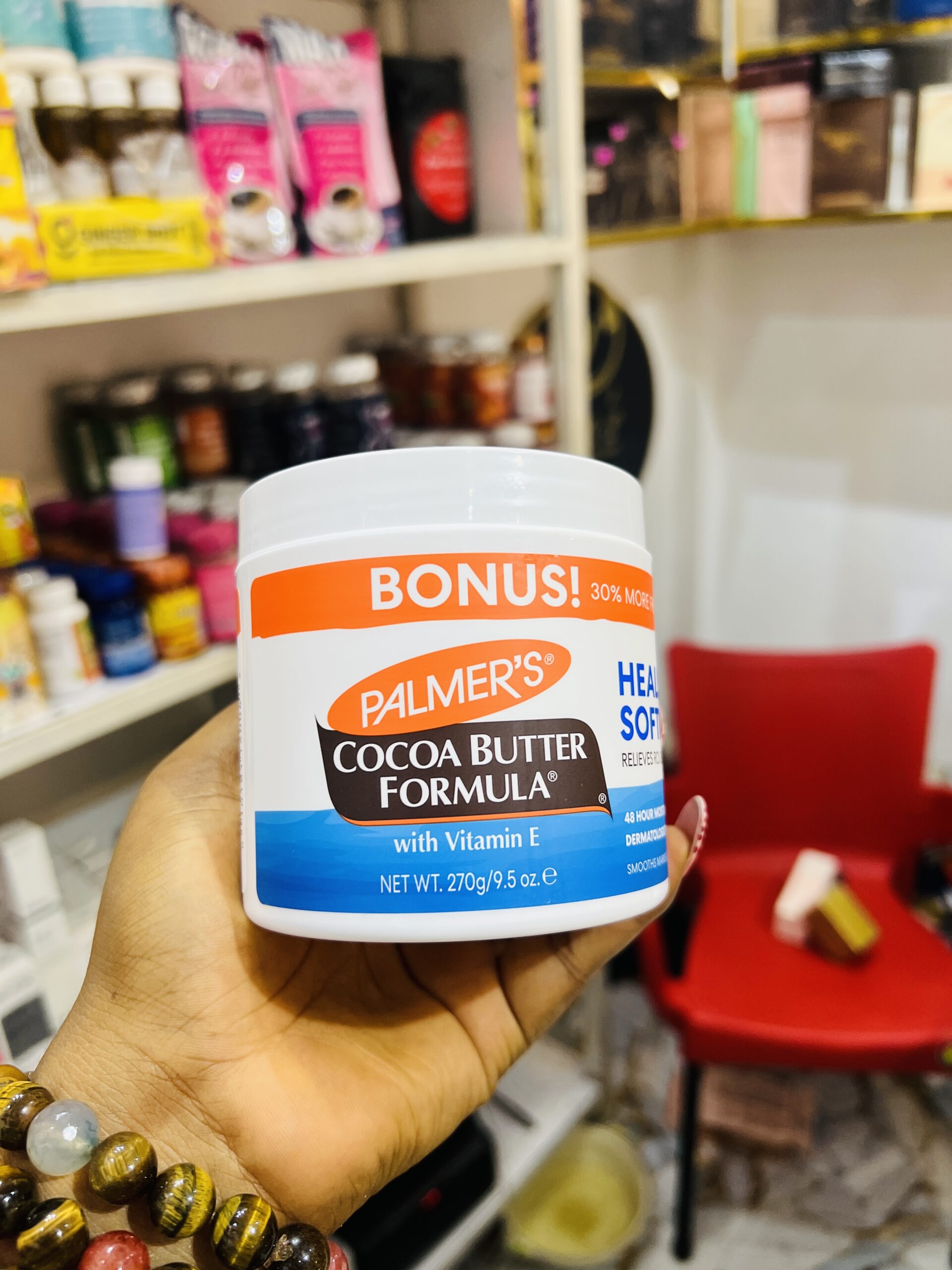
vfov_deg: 67.3
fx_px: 953
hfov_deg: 53.1
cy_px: 635
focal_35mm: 26
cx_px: 476
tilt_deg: -22.1
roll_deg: +3.7
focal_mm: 5.7
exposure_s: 1/100
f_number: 1.5
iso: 125
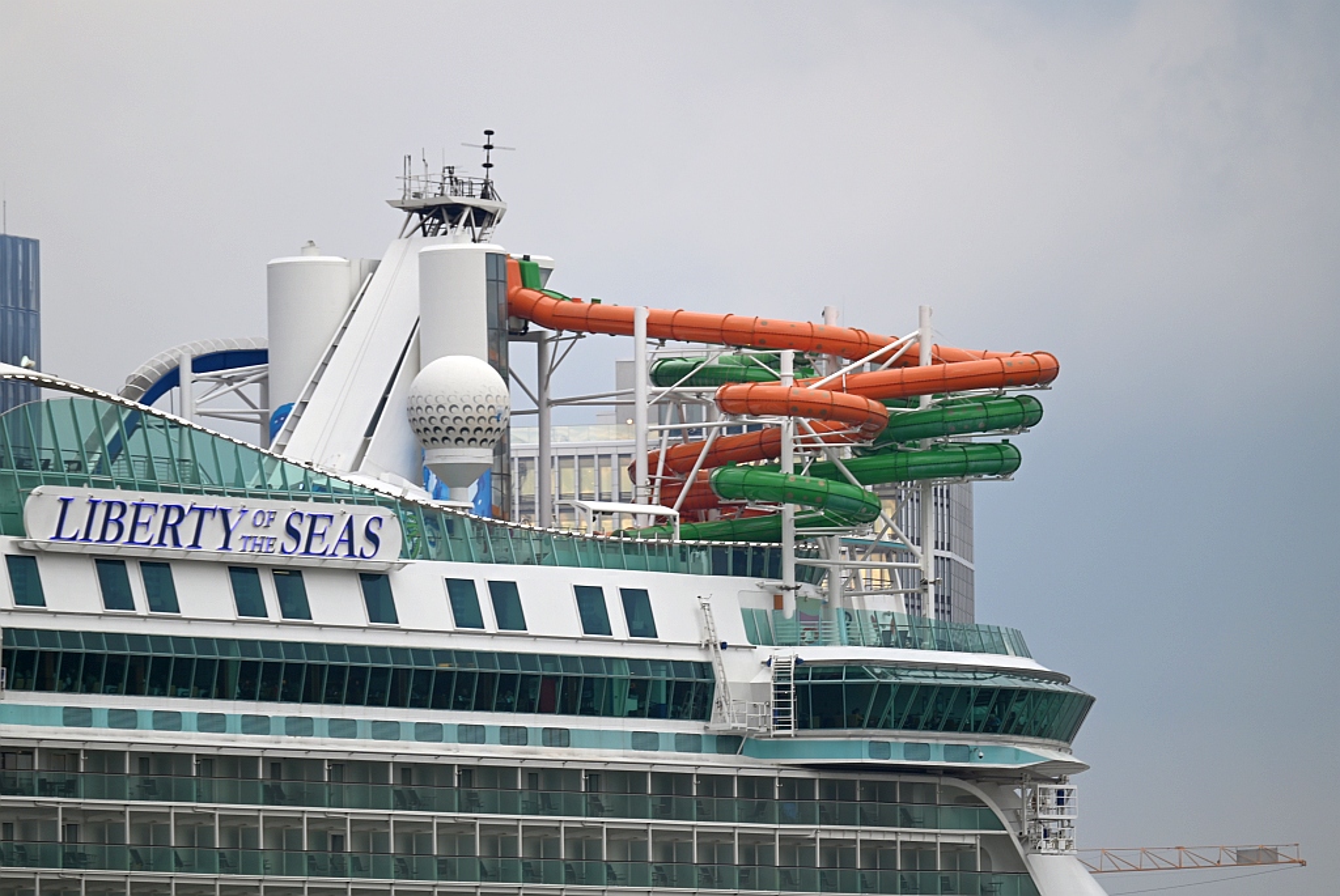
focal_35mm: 400
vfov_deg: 3.4
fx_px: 14903
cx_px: 670
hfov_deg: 5.1
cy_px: 448
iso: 200
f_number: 5.6
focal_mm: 400
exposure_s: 1/320
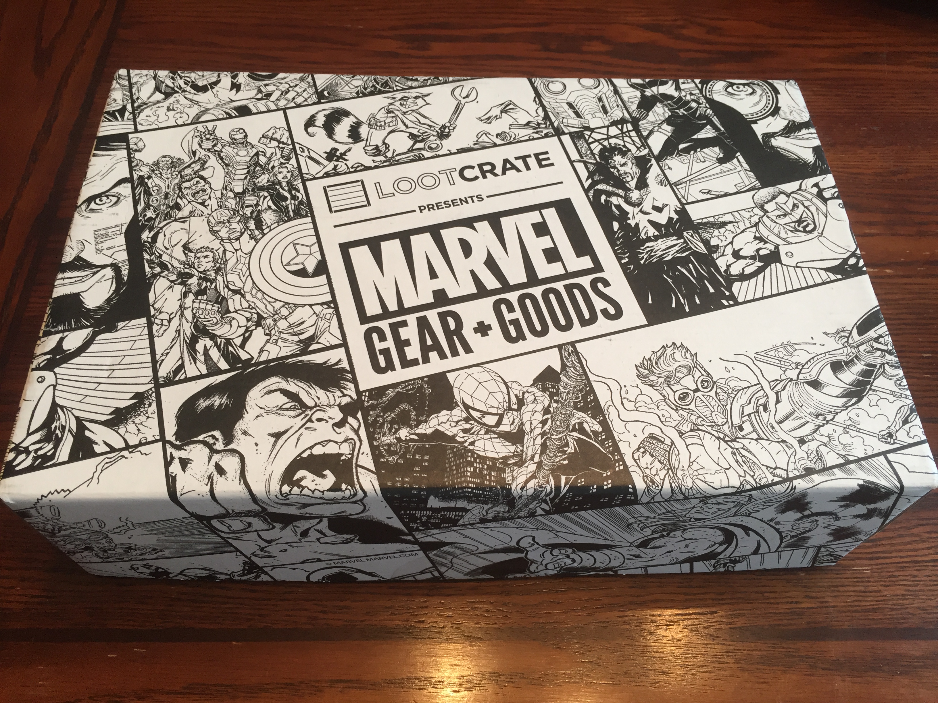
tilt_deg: -59.9
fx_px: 786
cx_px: 469
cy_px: 352
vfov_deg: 48.2
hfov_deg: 61.7
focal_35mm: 29
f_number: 2.2
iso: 64
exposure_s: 1/30
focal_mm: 4.15
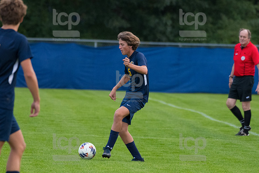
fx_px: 3451
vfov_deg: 2.9
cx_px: 130
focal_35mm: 480
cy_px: 86
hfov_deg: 4.3
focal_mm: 320
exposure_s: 1/2000
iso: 3200
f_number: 5.6
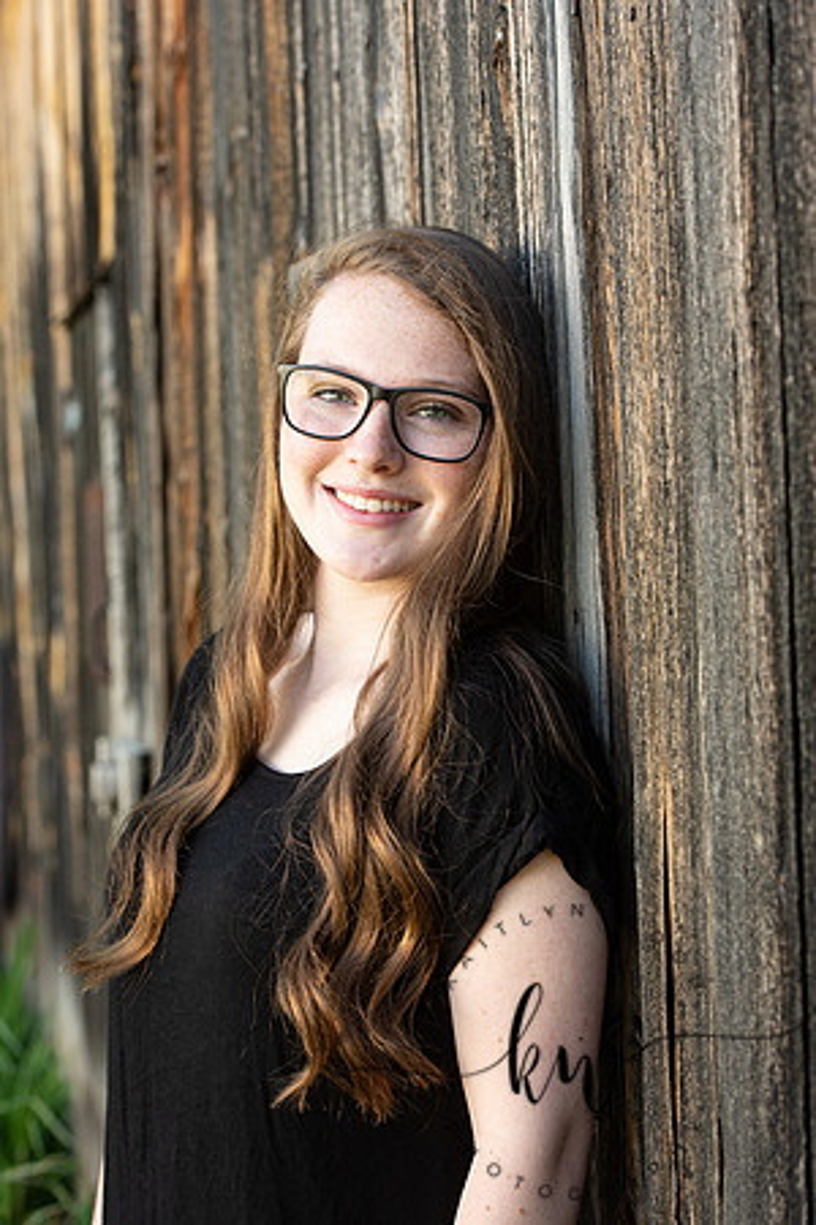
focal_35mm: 75
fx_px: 2550
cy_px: 612
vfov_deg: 27.0
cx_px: 408
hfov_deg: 18.2
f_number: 5.6
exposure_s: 1/200
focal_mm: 75
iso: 400
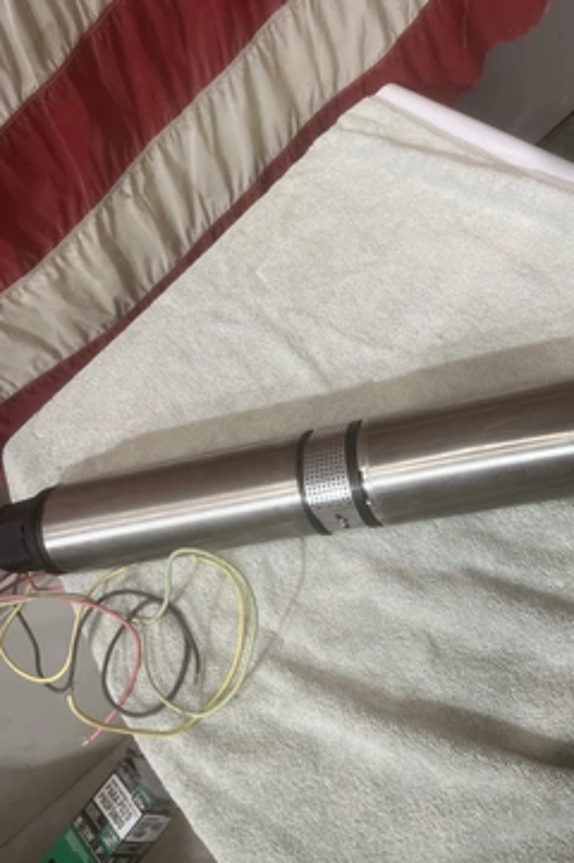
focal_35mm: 30
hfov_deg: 43.4
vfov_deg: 61.9
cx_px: 337
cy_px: 394
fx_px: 719
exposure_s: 1/120
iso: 125
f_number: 1.6
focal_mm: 5.1
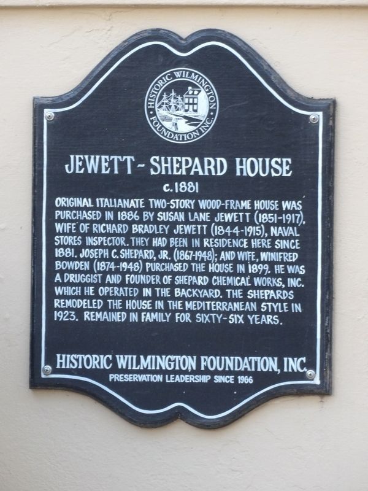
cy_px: 246
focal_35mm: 363
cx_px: 184
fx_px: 5145
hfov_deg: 4.1
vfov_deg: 5.5
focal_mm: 65.2
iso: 317
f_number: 4.2
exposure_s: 1/50
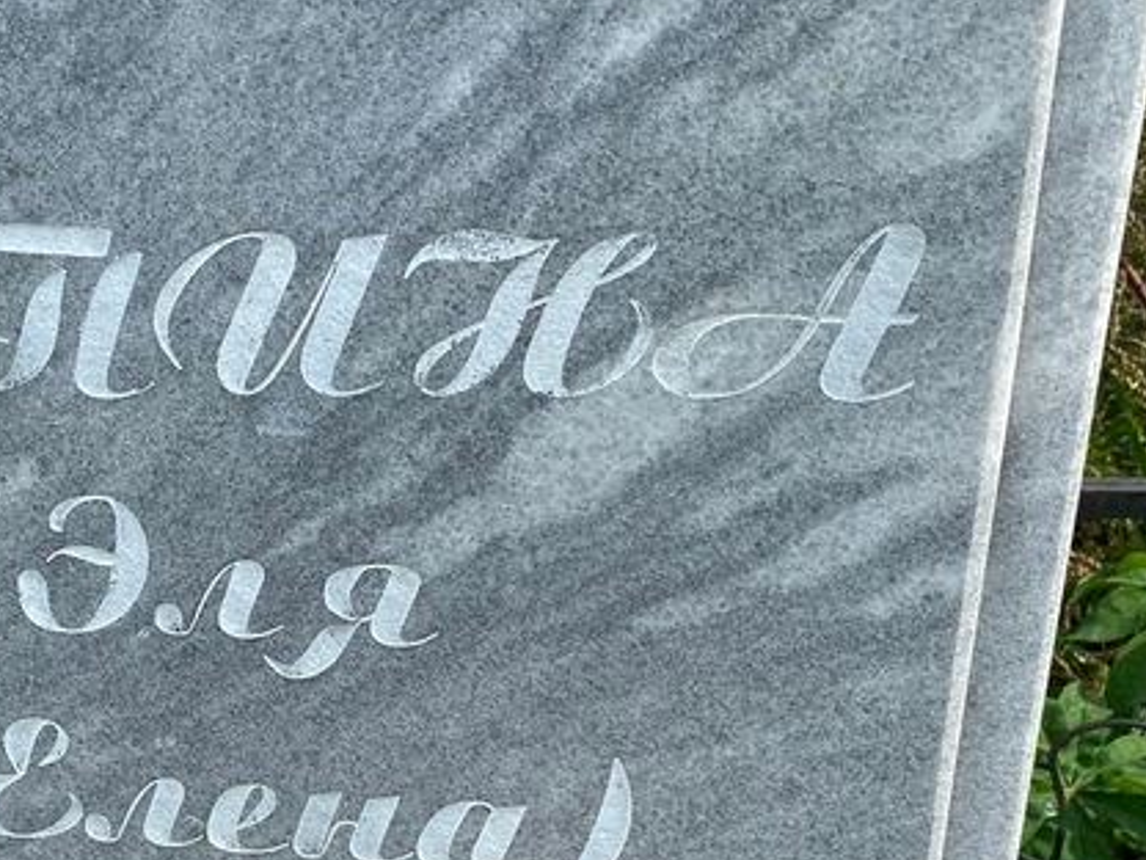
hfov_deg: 36.9
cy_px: 667
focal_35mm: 50
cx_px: 229
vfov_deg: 28.6
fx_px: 1655
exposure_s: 1/1287
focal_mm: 4.25
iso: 32
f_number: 1.8
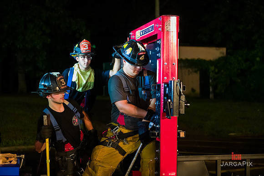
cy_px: 88
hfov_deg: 28.8
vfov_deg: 19.5
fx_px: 513
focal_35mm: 70
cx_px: 132
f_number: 3.2
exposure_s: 1/125
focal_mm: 70
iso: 6400
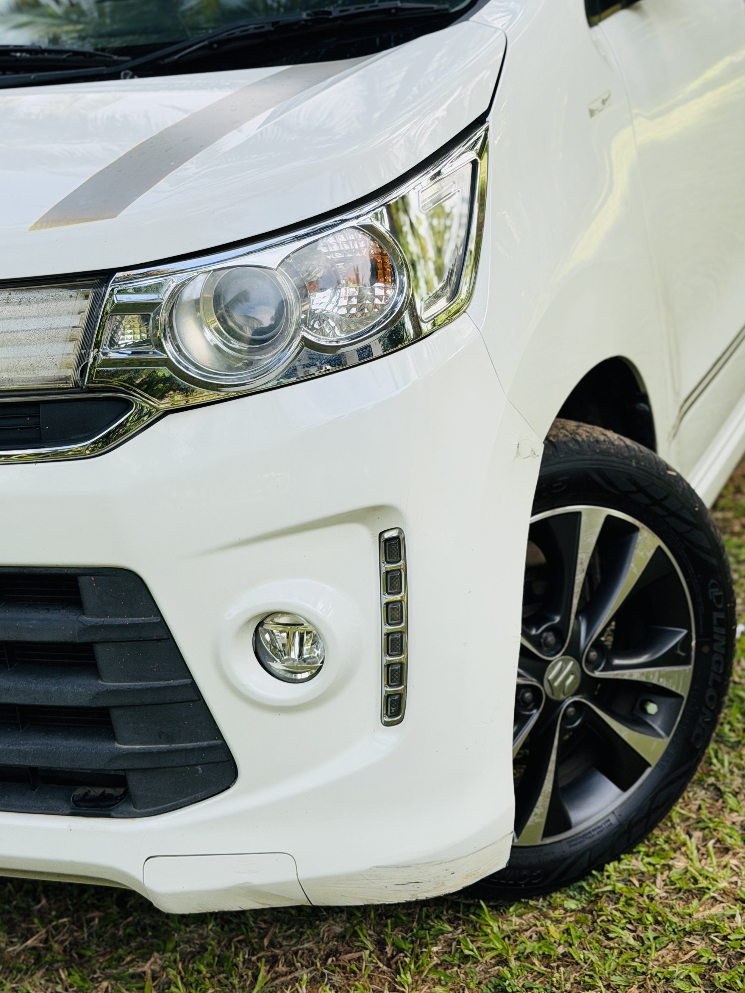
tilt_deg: -16.7
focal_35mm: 58
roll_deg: +6.3
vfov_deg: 33.2
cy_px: 412
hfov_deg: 25.2
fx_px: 1664
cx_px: 379
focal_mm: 6.76
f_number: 1.78
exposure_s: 1/1000
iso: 64
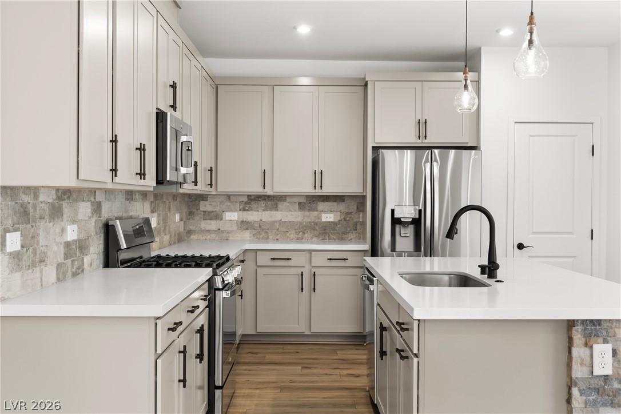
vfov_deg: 35.9
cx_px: 310
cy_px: 207
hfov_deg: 51.9
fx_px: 638
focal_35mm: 37
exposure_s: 1/4
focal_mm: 25
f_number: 8
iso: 250
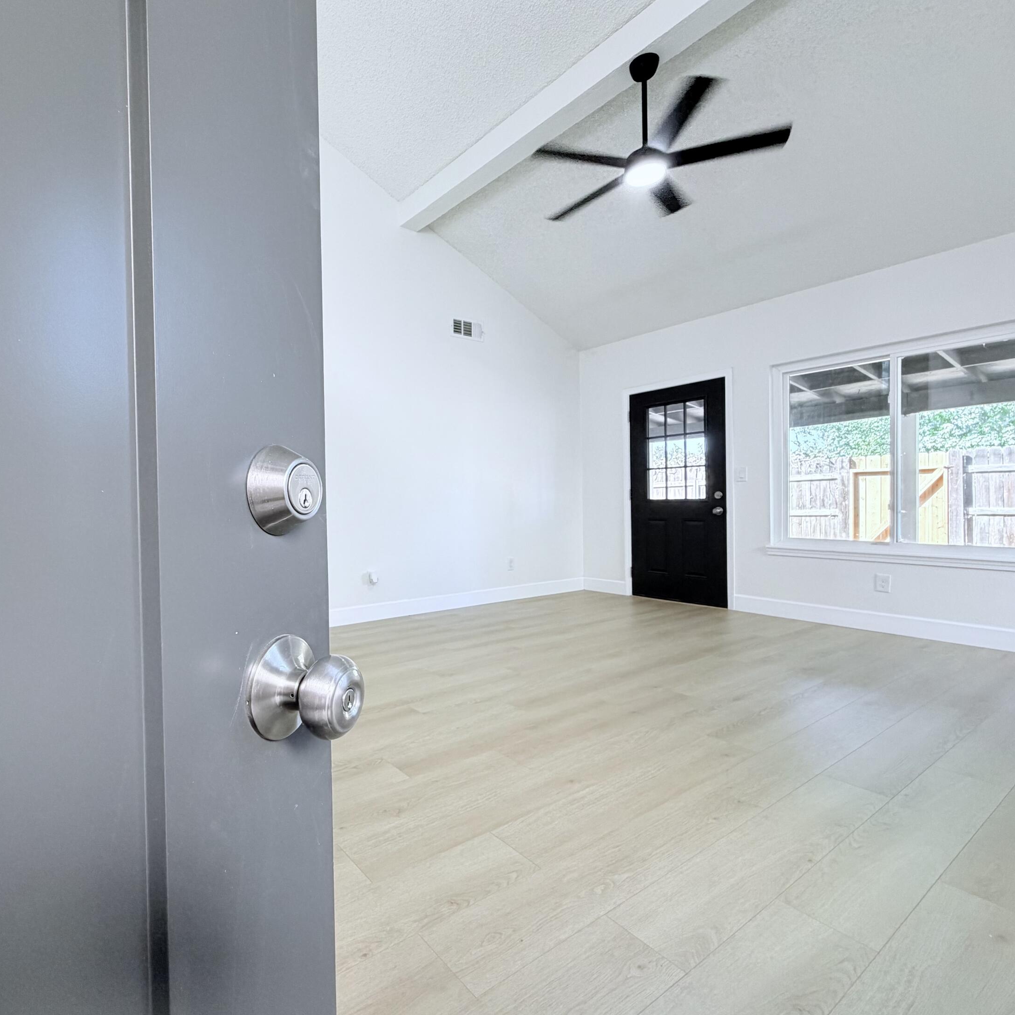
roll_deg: +0.9
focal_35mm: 17
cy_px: 508
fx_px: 564
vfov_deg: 84.0
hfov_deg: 82.4
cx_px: 382
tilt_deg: -0.8
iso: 200
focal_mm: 2.22
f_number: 2.2
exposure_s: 1/120
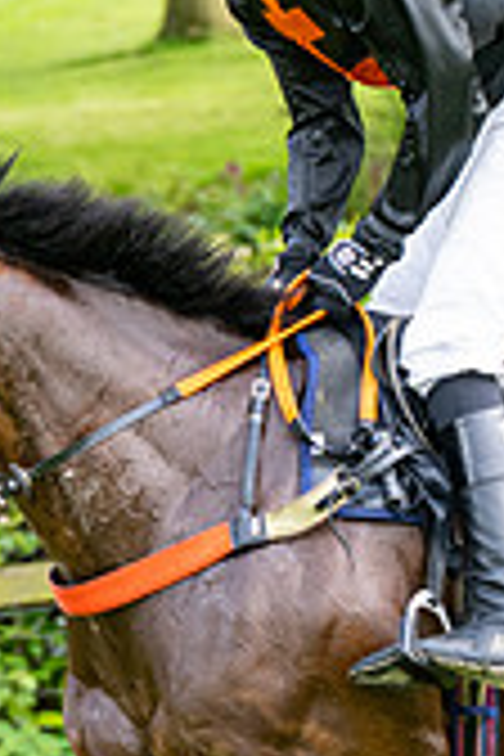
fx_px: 8672
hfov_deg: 3.3
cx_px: 358
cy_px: 488
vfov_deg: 5.0
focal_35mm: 413
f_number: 4
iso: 400
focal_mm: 98
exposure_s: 1/1000
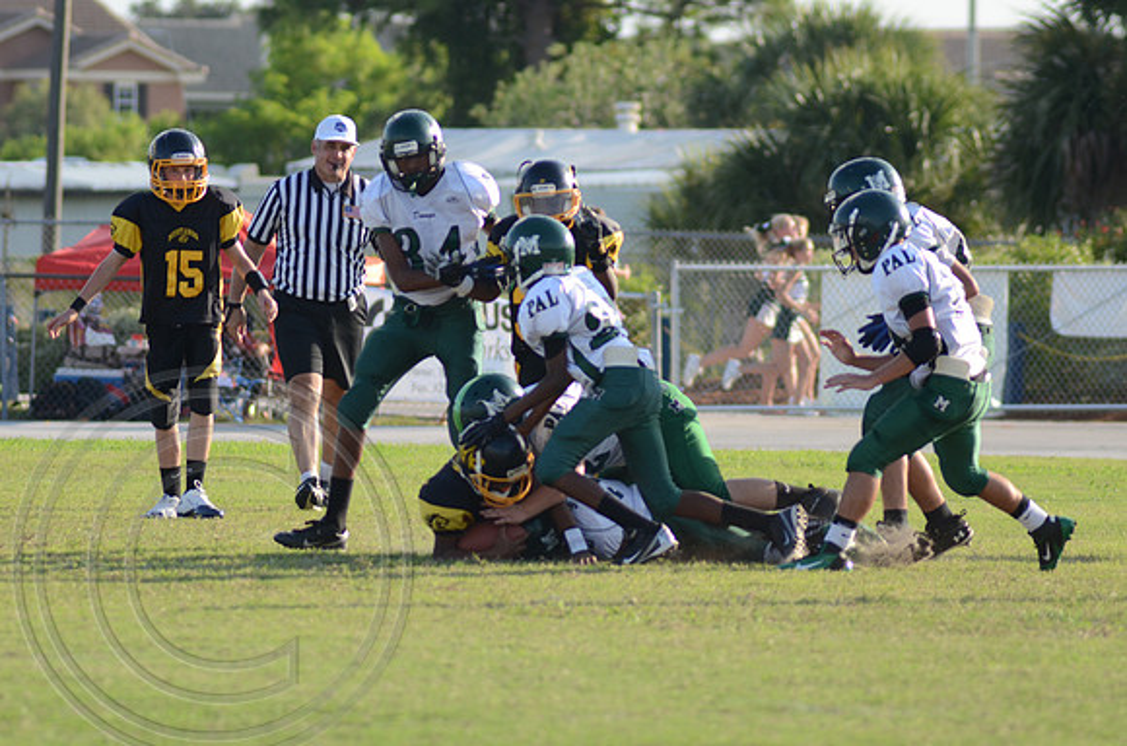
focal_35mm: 450
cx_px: 564
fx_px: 14057
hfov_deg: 4.6
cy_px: 373
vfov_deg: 3.0
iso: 400
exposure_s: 1/640
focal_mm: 300
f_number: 5.6
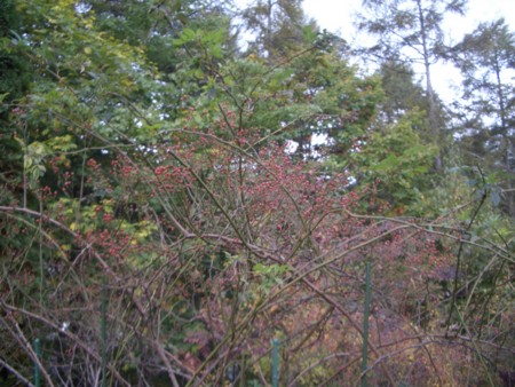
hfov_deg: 52.6
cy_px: 194
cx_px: 258
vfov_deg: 40.7
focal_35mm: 35
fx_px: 521
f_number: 2.6
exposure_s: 1/80
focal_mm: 5.8
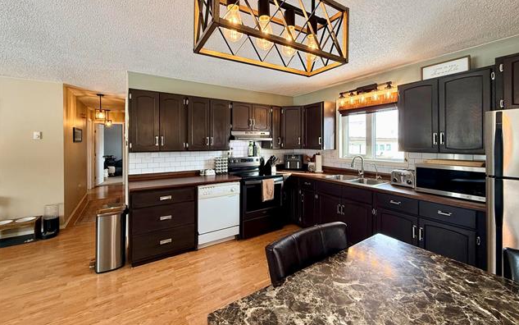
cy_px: 143
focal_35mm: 15
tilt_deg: +0.7
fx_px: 212
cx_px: 260
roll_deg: +0.2
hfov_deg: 101.4
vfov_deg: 74.5
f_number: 2.2
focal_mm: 2.22
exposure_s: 1/120
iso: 160
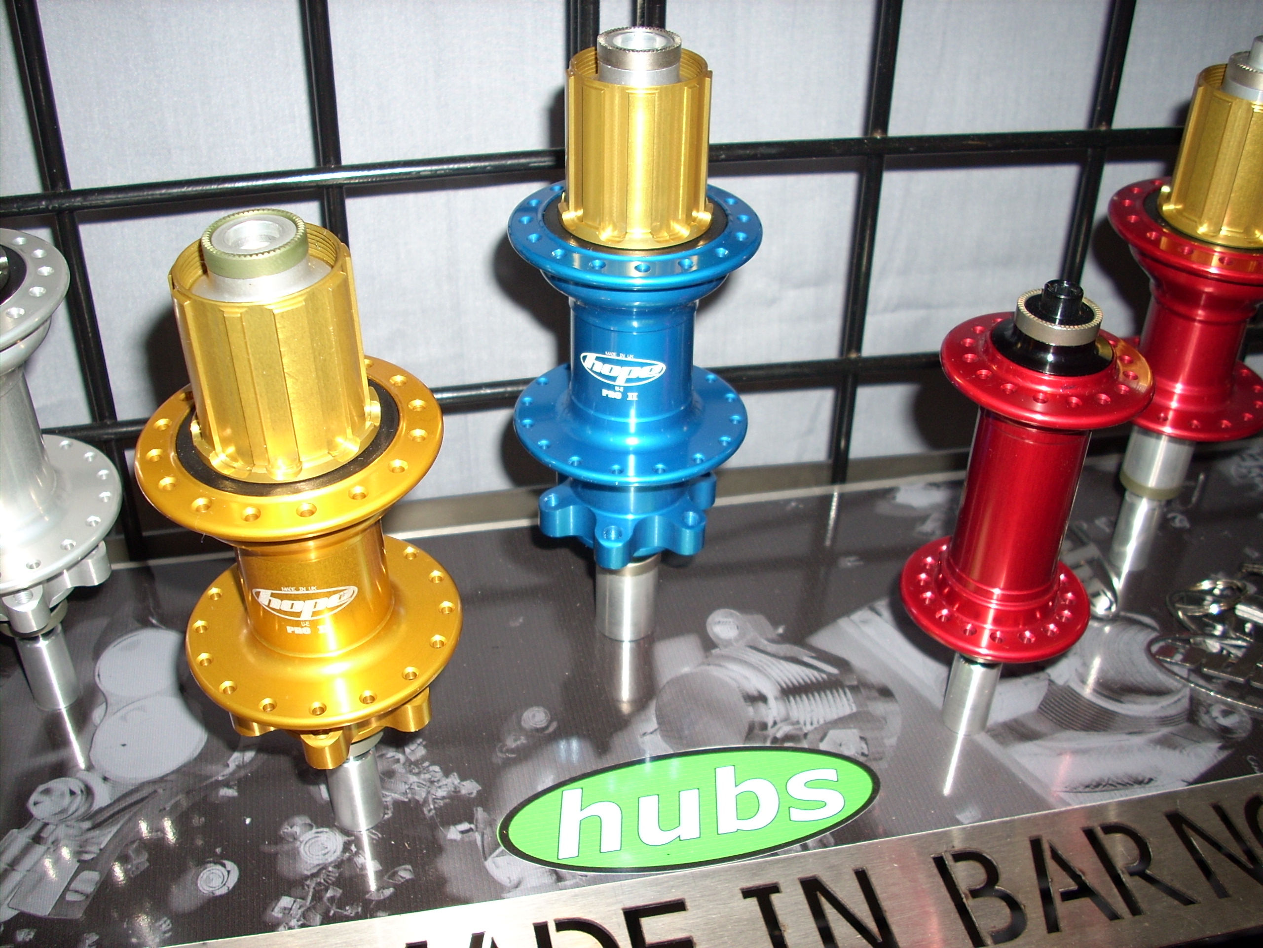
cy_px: 474
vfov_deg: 38.7
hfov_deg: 50.1
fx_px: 1350
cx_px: 632
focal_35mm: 37
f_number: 2.8
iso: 64
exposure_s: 1/60
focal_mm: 6.2
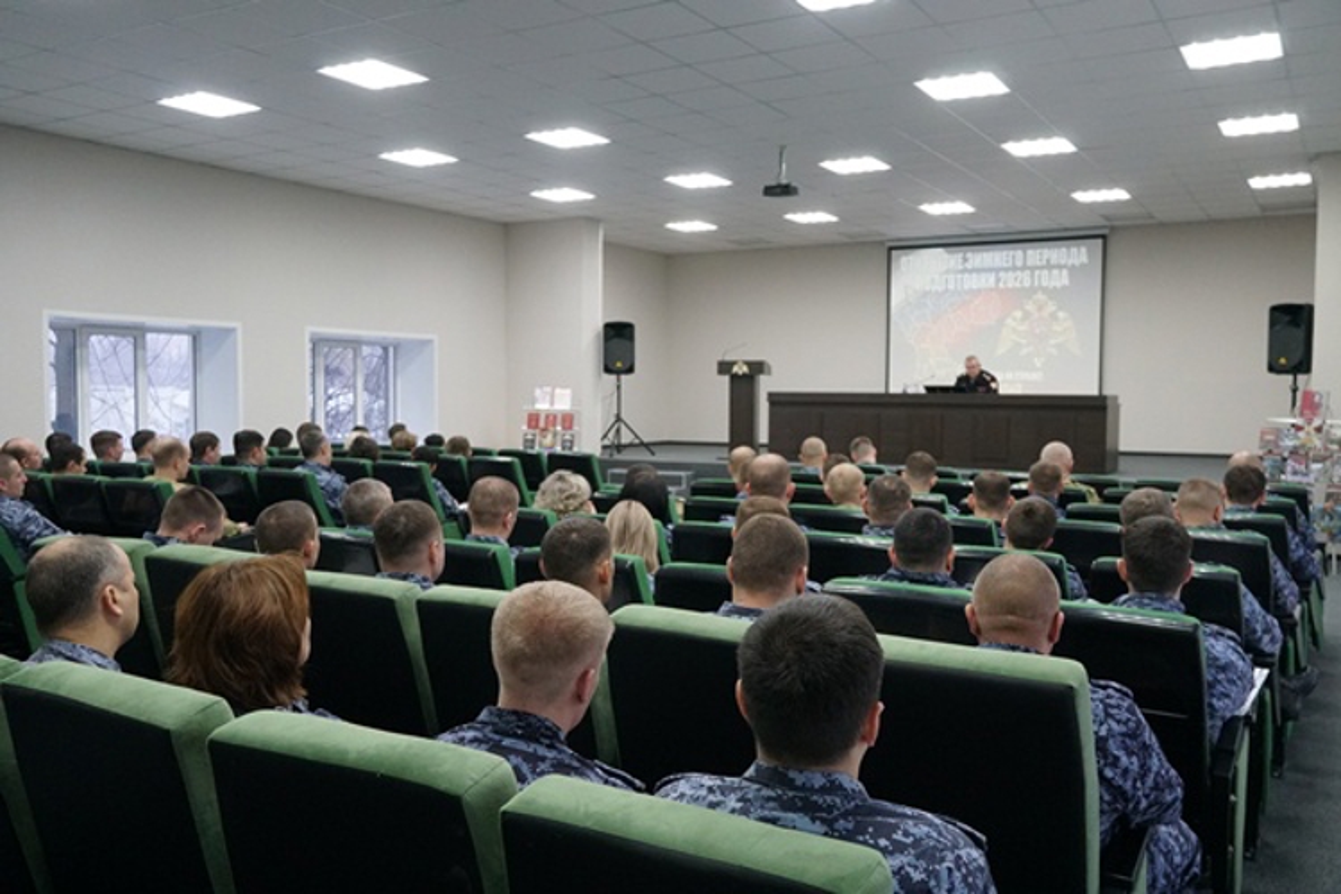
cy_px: 447
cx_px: 670
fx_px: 1117
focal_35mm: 30
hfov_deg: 61.9
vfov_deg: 43.6
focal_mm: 20
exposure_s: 1/160
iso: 2000
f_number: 4
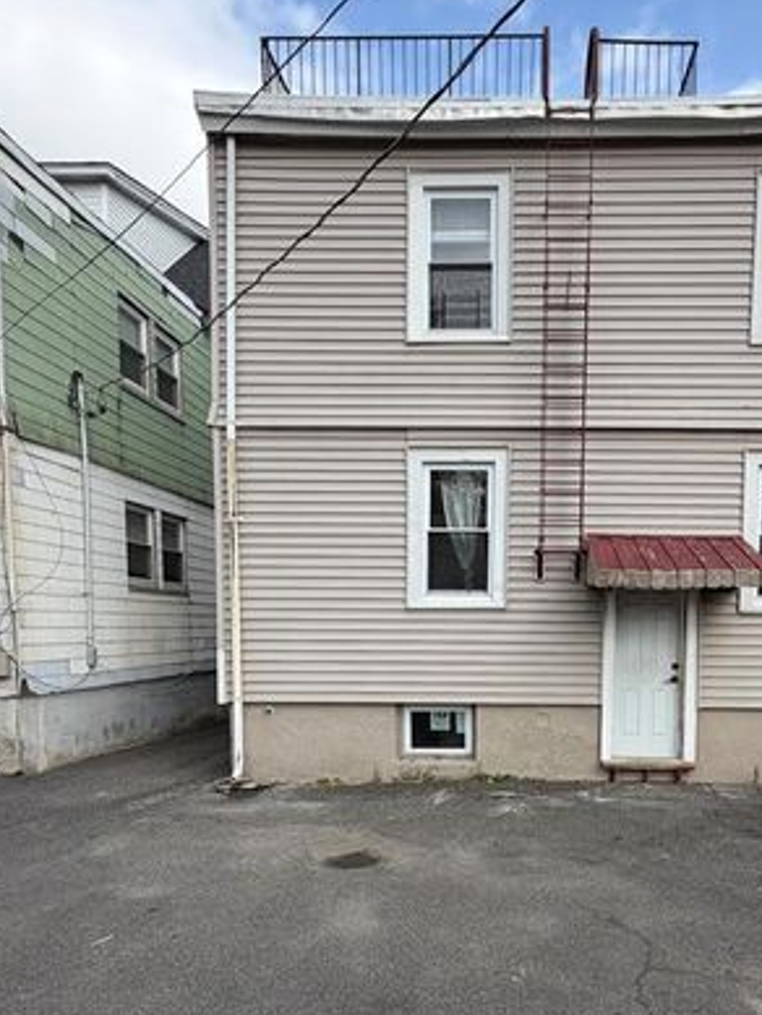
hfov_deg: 55.6
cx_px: 511
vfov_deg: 69.3
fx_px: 704
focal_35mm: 24
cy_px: 688
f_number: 2.2
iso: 40
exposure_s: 1/502
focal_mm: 2.22
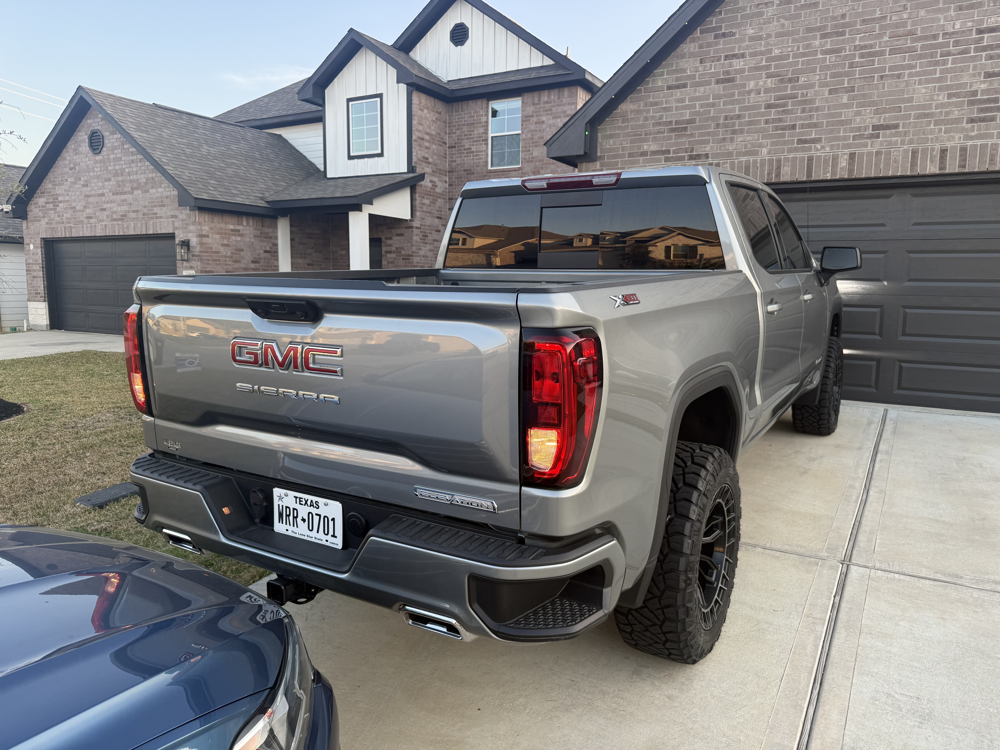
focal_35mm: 24
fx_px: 693
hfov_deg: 71.6
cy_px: 375
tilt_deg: -2.9
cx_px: 500
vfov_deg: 56.8
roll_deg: -2.0
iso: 100
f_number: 1.78
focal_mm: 6.76
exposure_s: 1/383
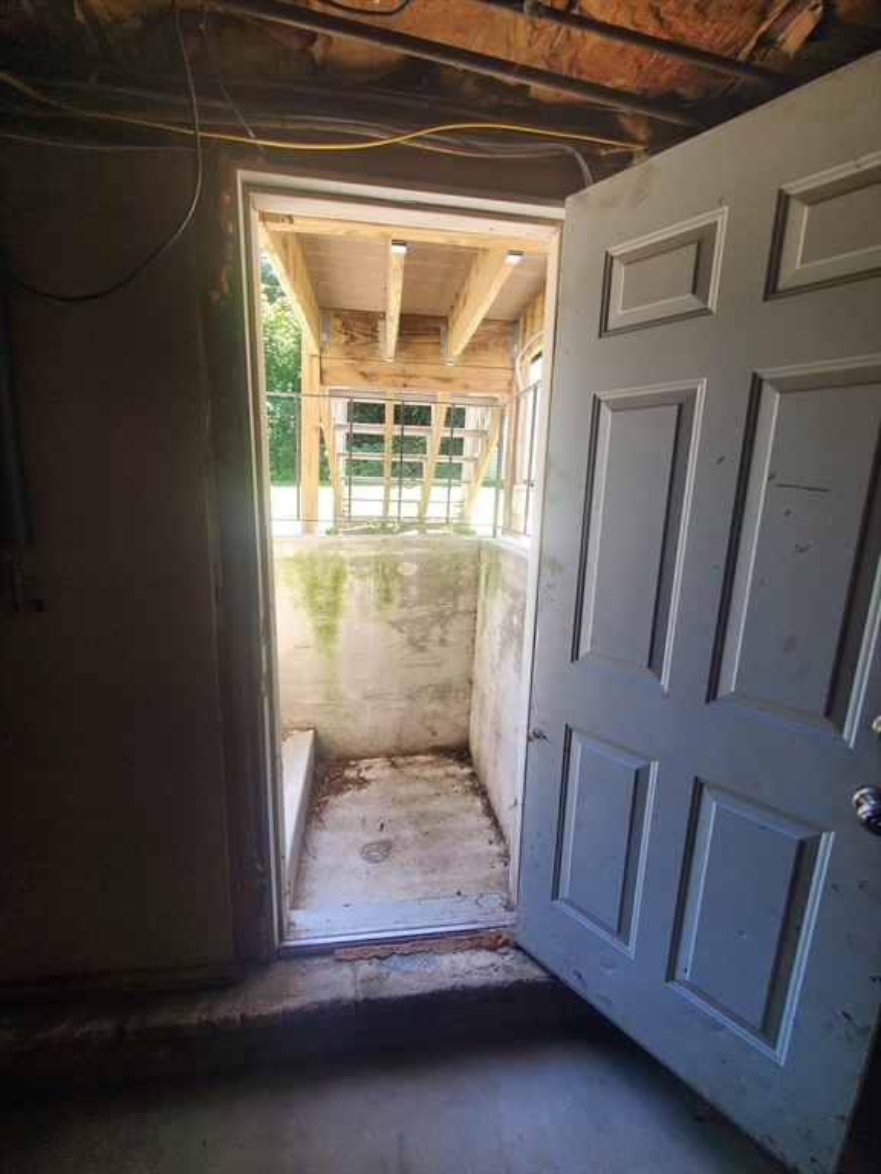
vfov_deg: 106.2
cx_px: 440
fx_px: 441
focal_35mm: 13
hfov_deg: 89.9
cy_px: 587
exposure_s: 1/60
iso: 50
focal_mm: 1.8
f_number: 2.2
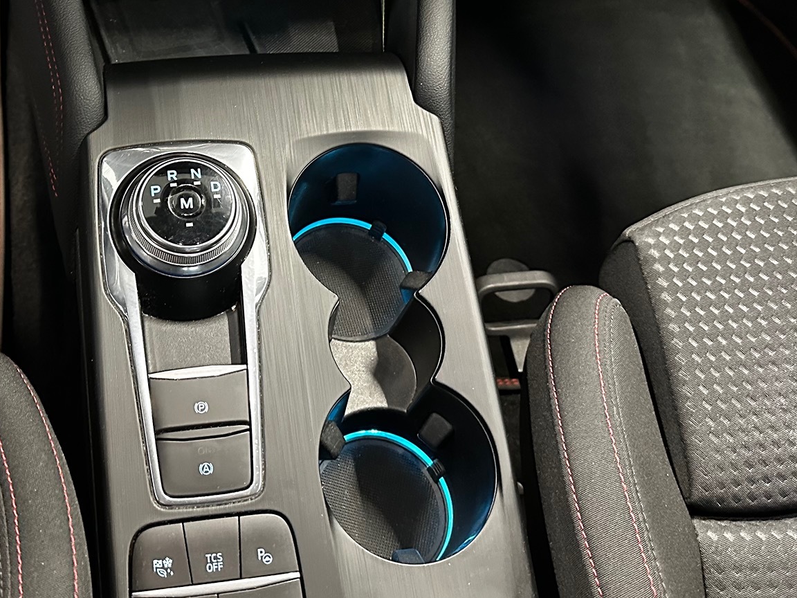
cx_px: 244
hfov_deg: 43.9
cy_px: 157
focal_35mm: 42
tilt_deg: -55.3
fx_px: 967
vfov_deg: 33.7
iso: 1000
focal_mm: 6.86
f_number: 1.78
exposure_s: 1/33
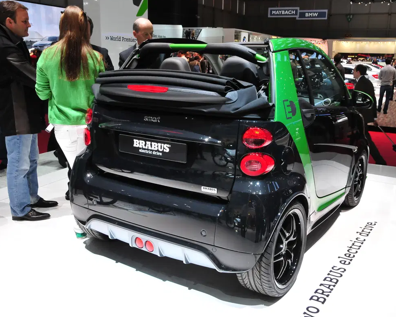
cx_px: 218
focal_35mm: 38
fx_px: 445
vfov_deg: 39.2
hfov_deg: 47.9
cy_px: 156
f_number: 8
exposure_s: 1/125
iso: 800
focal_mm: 22
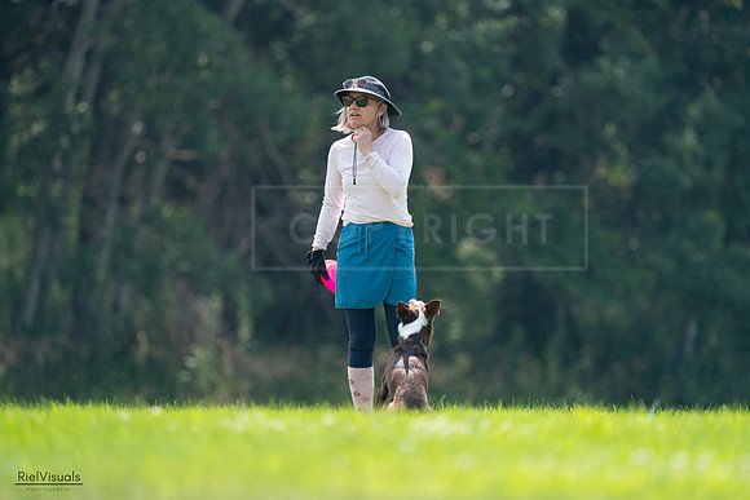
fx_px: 13044
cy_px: 250
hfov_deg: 3.3
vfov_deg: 2.2
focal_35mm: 626
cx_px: 366
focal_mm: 600
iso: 2500
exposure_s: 1/4000
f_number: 6.3
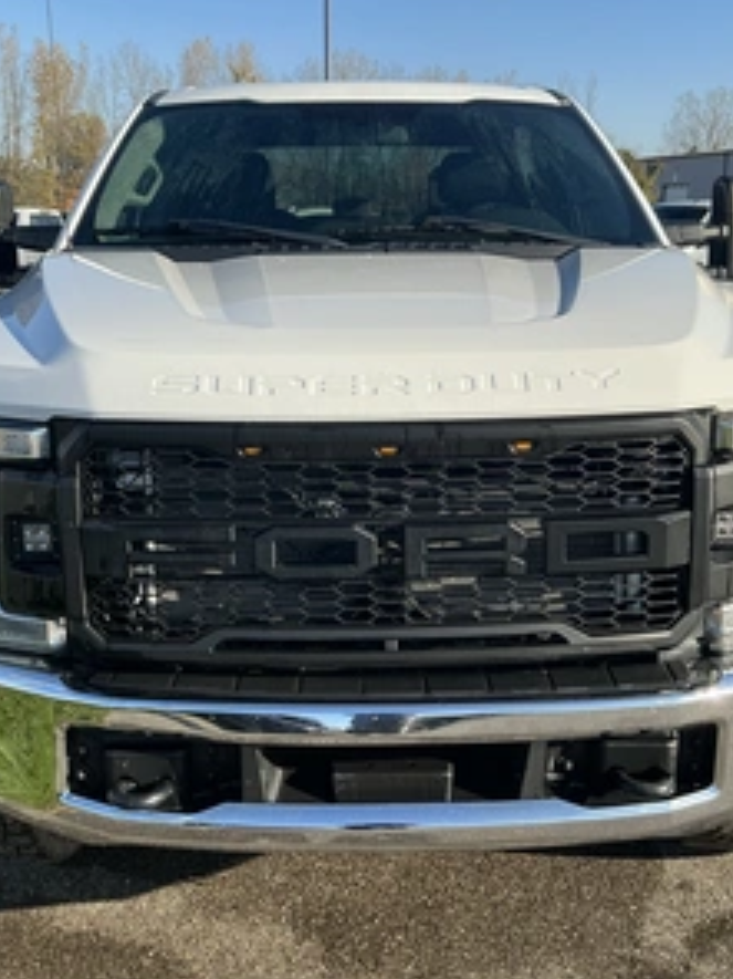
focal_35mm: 38
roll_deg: -1.4
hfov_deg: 37.7
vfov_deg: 49.0
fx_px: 1074
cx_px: 378
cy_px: 488
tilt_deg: -14.1
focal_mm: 3
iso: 25
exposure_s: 1/1342
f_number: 1.8
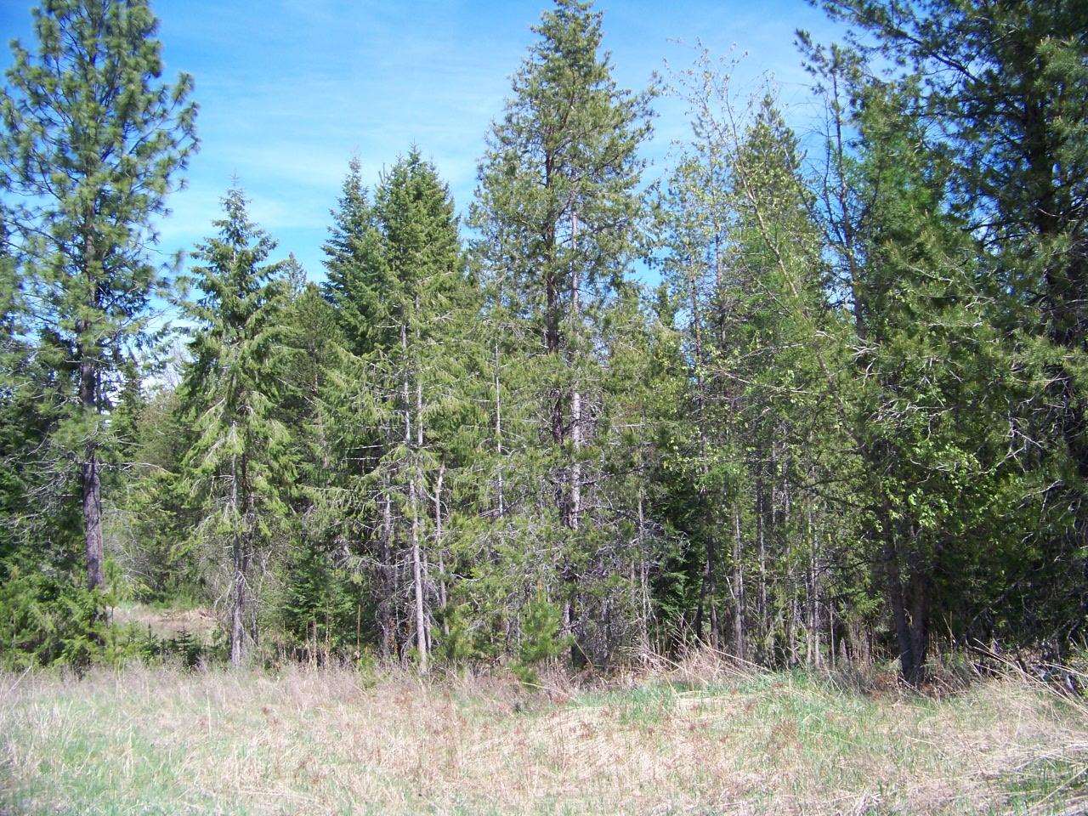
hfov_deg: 51.4
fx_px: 1131
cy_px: 408
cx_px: 544
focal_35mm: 36
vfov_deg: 39.7
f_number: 2.8
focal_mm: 5.85
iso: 64
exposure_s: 1/500
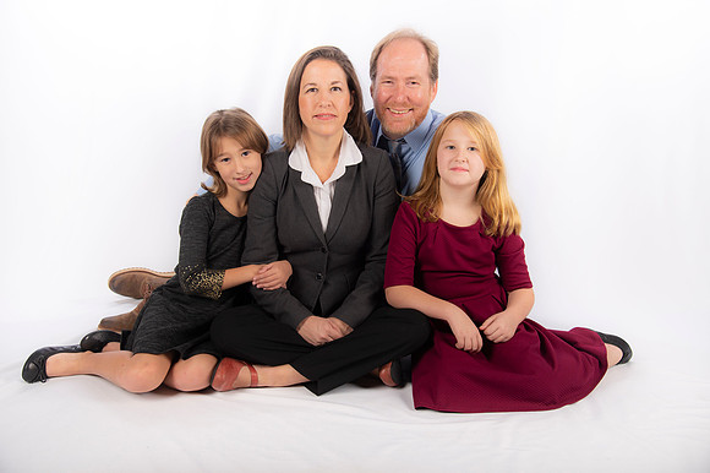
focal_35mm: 44
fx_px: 867
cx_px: 355
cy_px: 236
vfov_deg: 30.5
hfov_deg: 44.5
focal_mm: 44
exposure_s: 1/200
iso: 100
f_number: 5.6
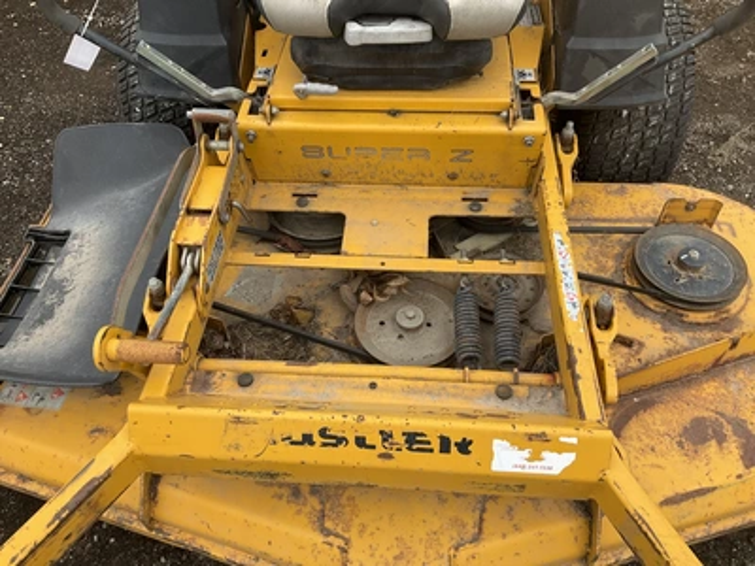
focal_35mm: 29
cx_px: 378
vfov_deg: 48.2
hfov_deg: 61.7
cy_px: 283
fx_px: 633
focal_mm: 3
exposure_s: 1/869
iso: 25
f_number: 1.8
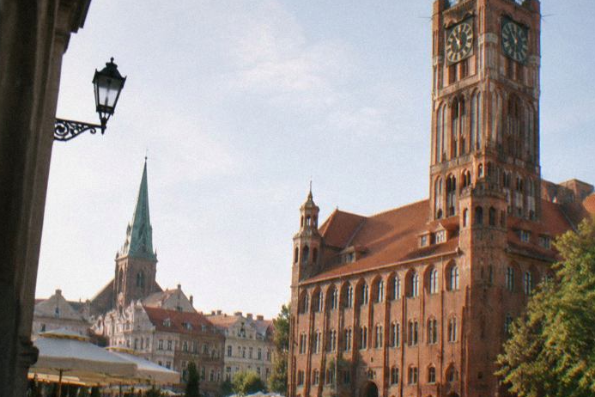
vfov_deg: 13.5
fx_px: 1669
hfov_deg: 20.2
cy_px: 228
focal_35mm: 101
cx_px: 384
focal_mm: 70
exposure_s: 1/40
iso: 1000
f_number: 7.1
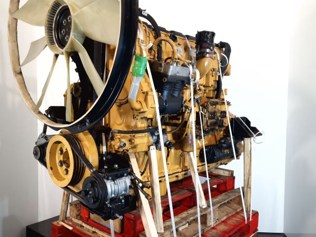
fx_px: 210
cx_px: 158
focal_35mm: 23
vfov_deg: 58.9
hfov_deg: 73.9
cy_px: 118
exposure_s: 1/50
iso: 64
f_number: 1.8
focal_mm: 6.4
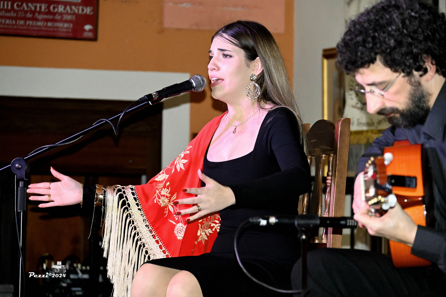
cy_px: 148
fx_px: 1951
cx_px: 223
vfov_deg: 8.7
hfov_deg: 13.0
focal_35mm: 158
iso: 5600
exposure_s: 1/160
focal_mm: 105
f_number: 5
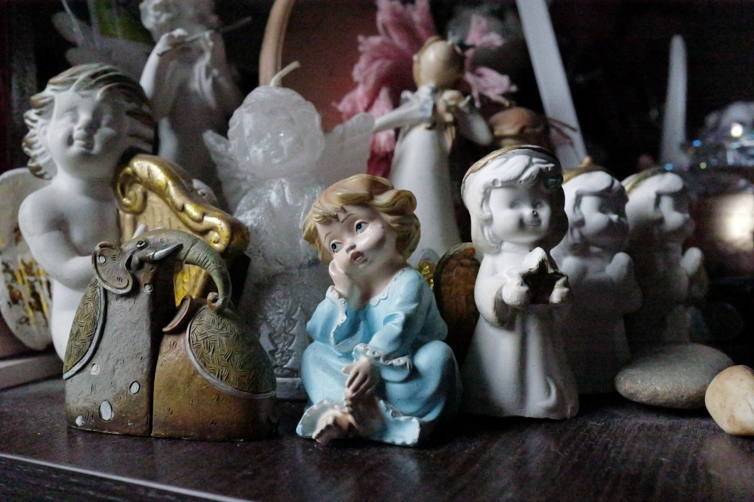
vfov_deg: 37.8
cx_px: 377
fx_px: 733
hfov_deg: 54.5
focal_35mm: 35
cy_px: 251
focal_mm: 35
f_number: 8
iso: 64000
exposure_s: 1/4000
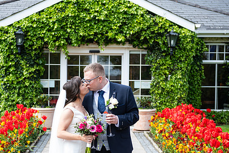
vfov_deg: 18.4
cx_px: 77
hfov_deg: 27.2
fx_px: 471
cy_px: 100
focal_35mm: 74
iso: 80
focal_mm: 52
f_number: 3.5
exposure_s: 1/250
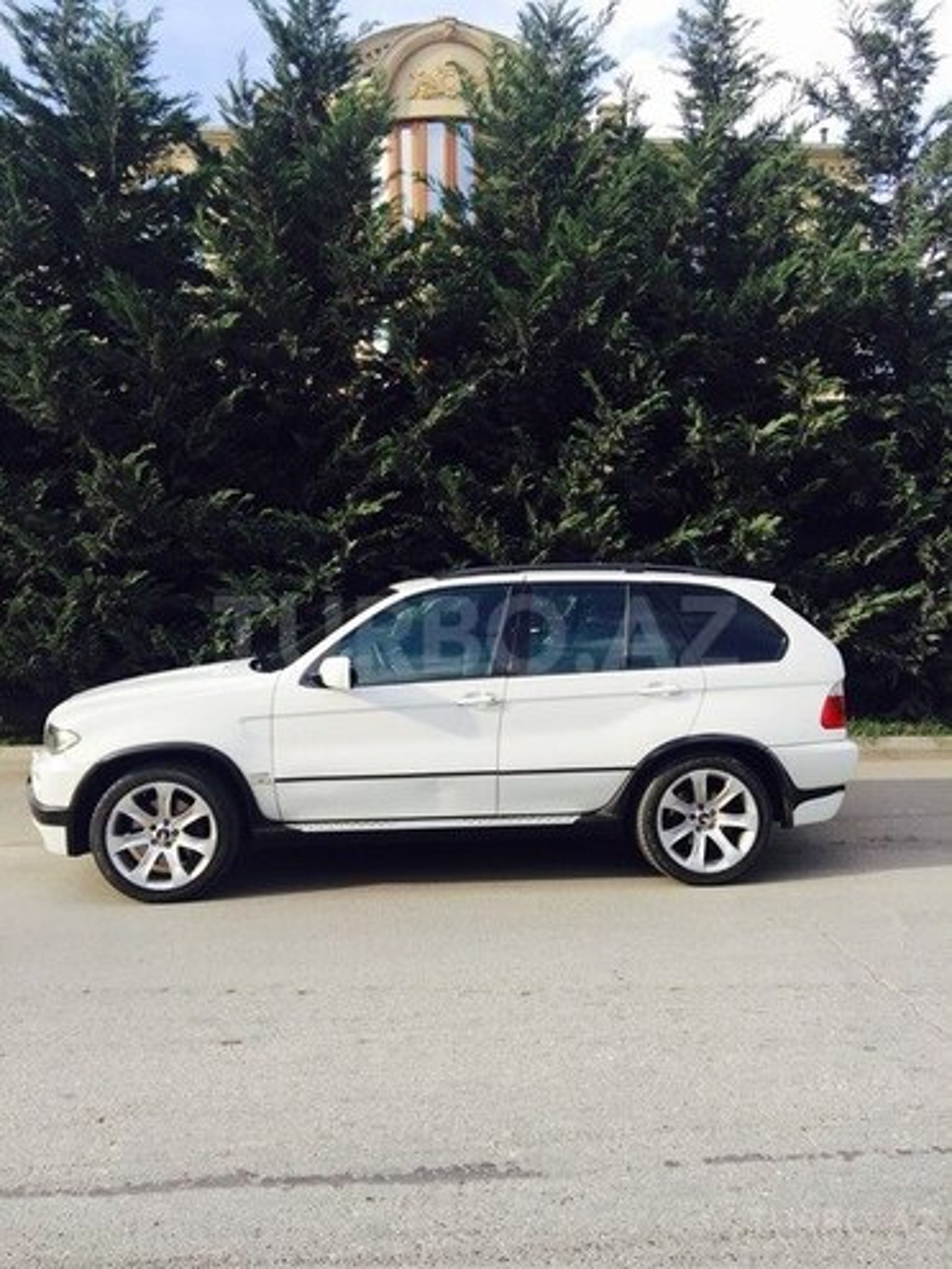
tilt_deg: -2.4
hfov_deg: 48.2
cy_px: 634
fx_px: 1063
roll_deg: +0.4
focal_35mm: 29
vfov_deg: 61.7
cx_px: 476
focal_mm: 4.15
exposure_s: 1/670
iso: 32
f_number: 2.2
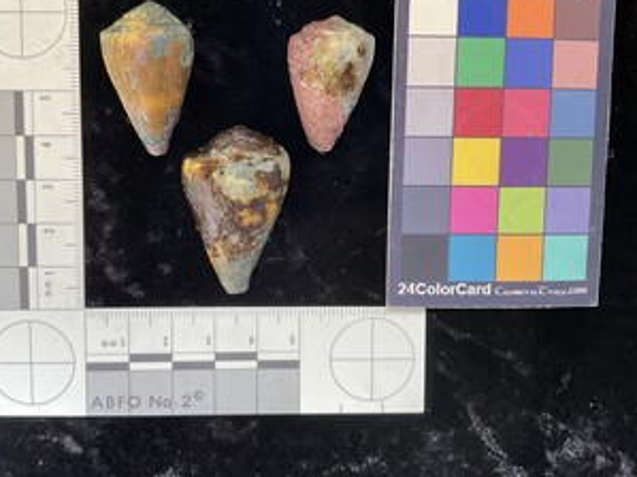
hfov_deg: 53.8
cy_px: 199
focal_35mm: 34
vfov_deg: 41.6
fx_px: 625
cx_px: 281
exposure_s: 1/60
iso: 40
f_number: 1.8
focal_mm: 3
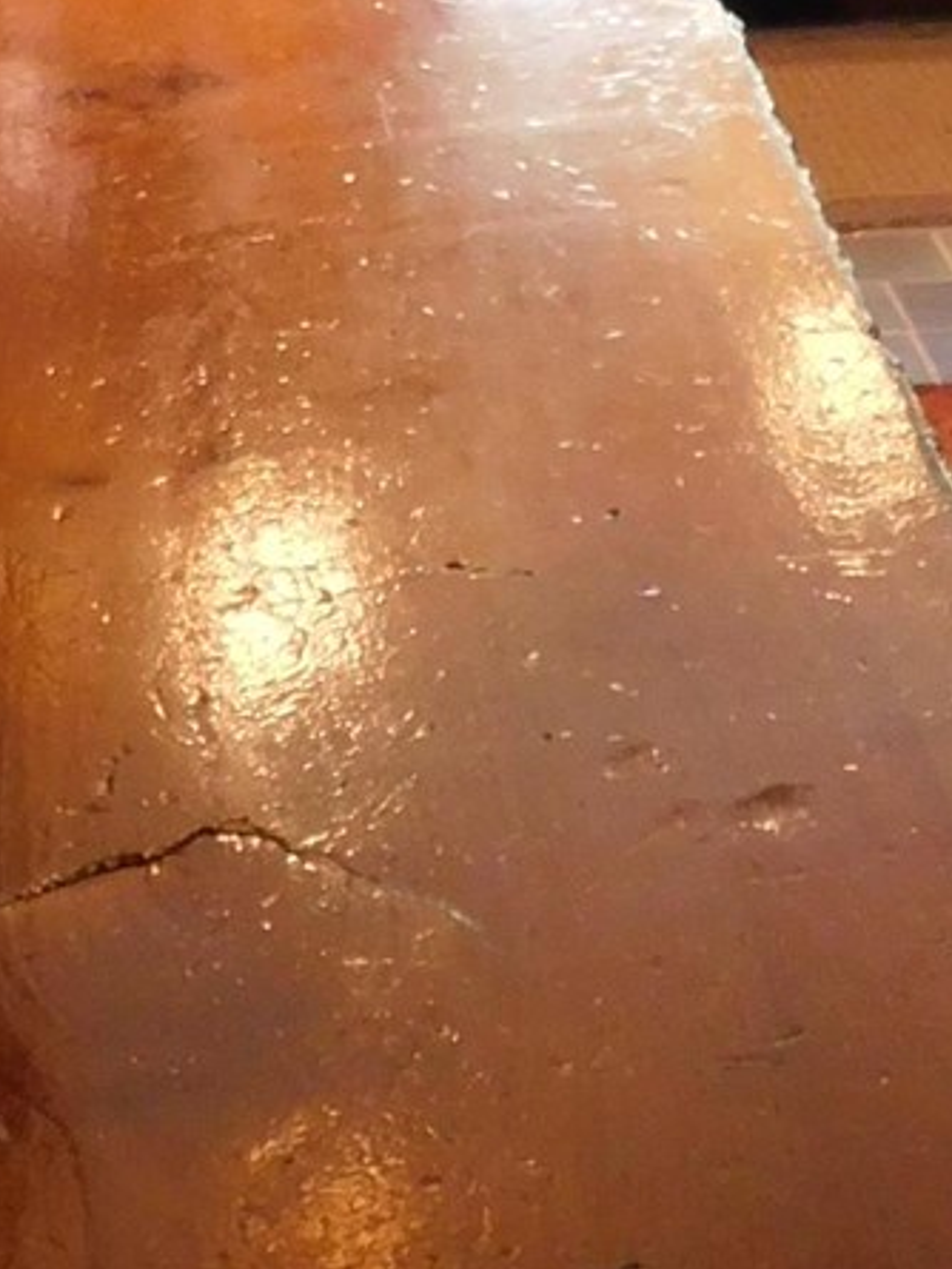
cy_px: -413
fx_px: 4362
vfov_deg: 15.7
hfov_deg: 12.2
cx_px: 1049
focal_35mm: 119
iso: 400
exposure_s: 1/20
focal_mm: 4
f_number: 3
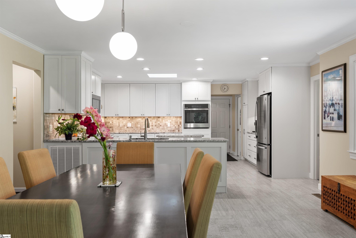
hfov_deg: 61.9
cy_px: 119
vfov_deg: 43.6
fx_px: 297
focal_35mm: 30
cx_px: 178
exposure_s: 1/2
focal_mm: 30
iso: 200
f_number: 8
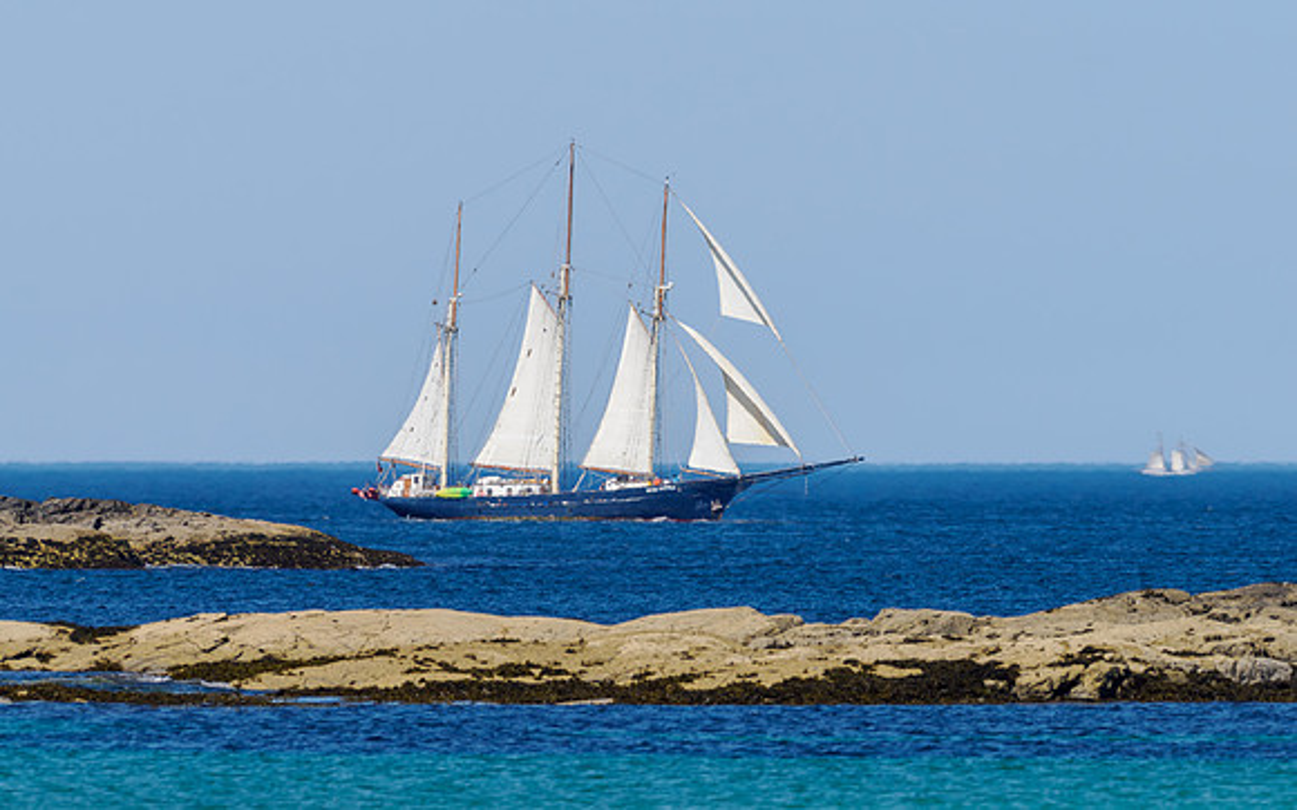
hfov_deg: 3.3
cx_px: 648
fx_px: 22568
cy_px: 347
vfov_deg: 2.1
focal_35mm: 639
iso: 400
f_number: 5.6
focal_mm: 300
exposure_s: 1/4000
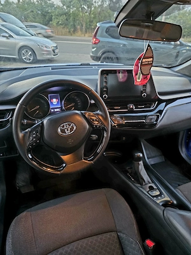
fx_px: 169
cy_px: 128
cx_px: 96
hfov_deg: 58.9
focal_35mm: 23
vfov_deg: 73.9
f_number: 1.7
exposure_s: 1/33.4
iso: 1250
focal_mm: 6.3
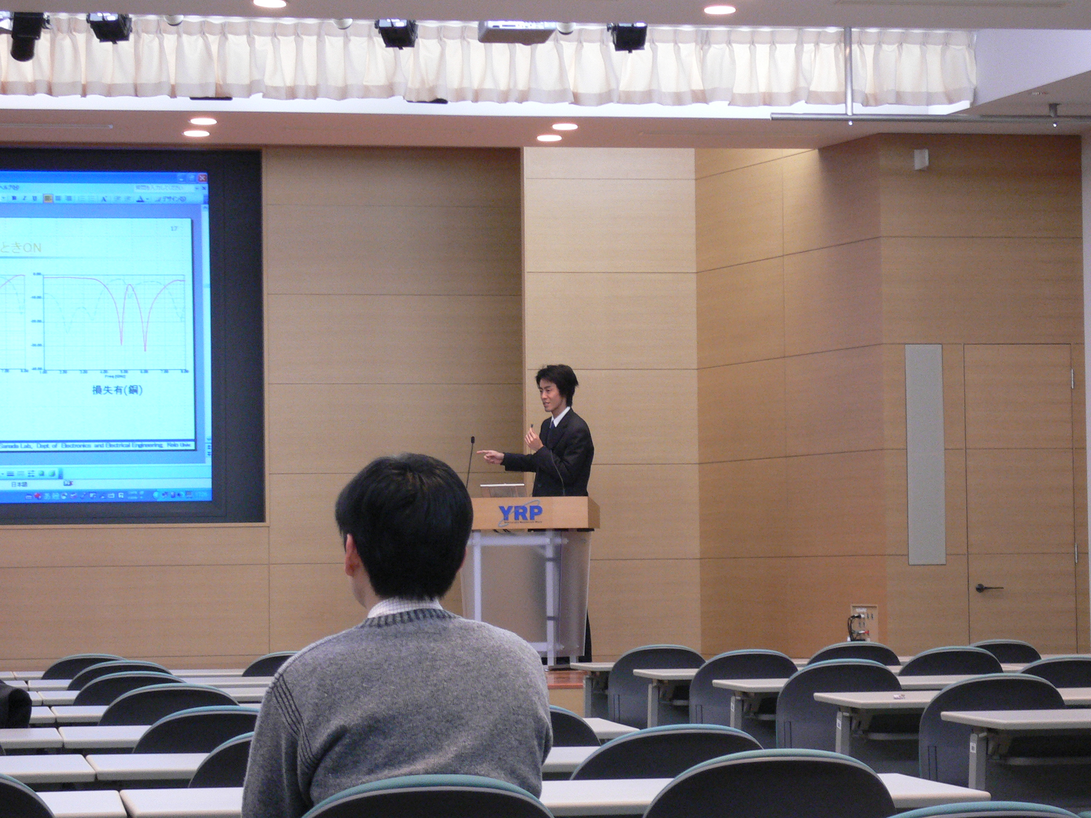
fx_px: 3309
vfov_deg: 14.1
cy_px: 409
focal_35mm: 105
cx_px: 546
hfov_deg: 18.7
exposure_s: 1/8
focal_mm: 17.4
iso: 200
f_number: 5
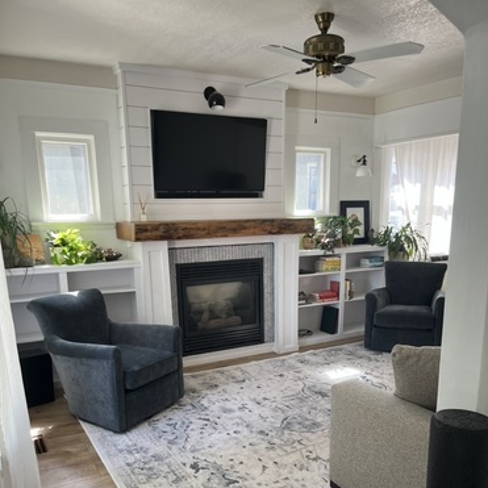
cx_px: 245
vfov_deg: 51.5
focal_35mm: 31
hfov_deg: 52.5
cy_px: 326
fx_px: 494
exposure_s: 1/121
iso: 80
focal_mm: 5.1
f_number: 1.6
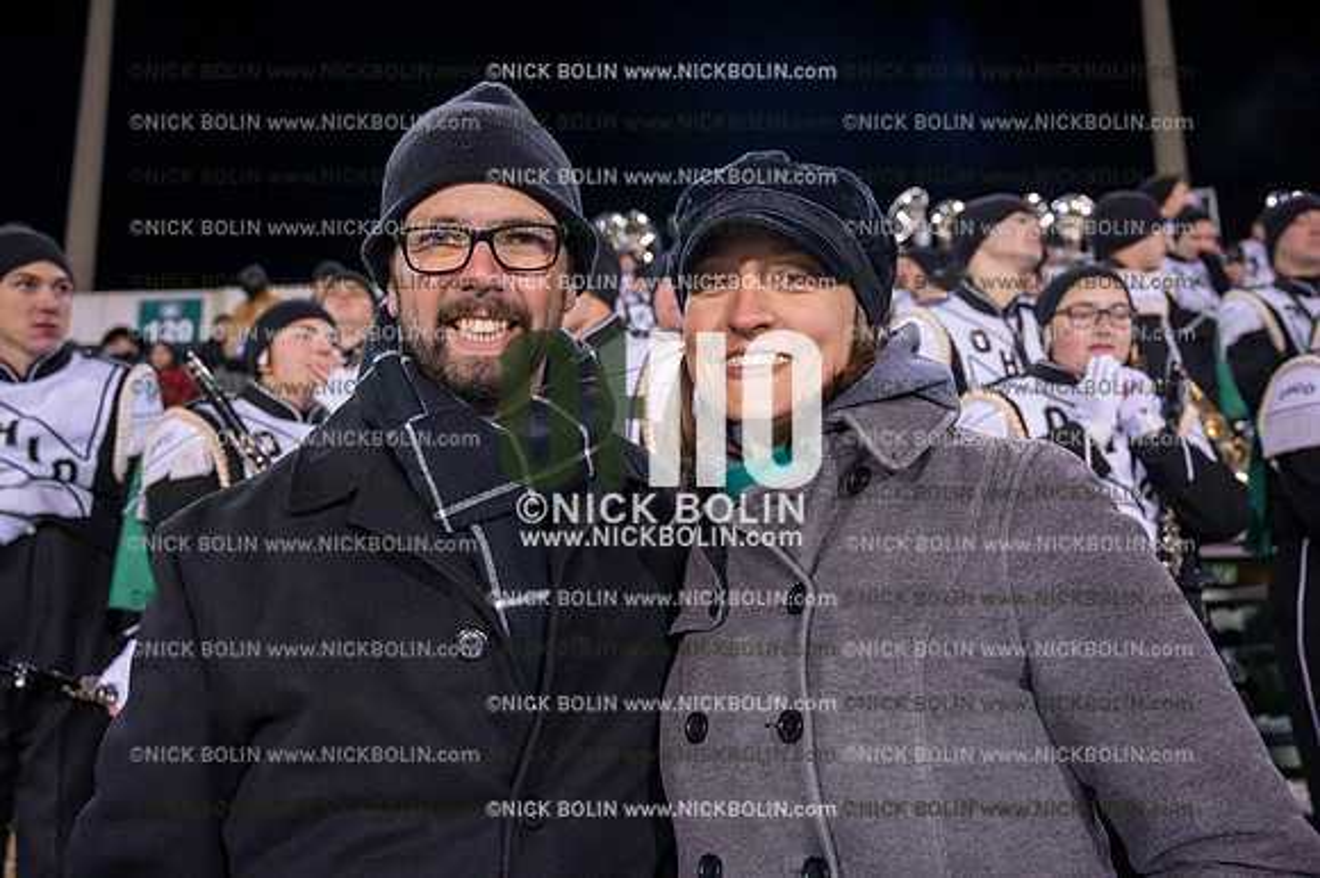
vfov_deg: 42.9
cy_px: 439
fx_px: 1118
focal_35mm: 30
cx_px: 660
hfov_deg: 61.1
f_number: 4.5
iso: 5000
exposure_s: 1/640
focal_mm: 30.5
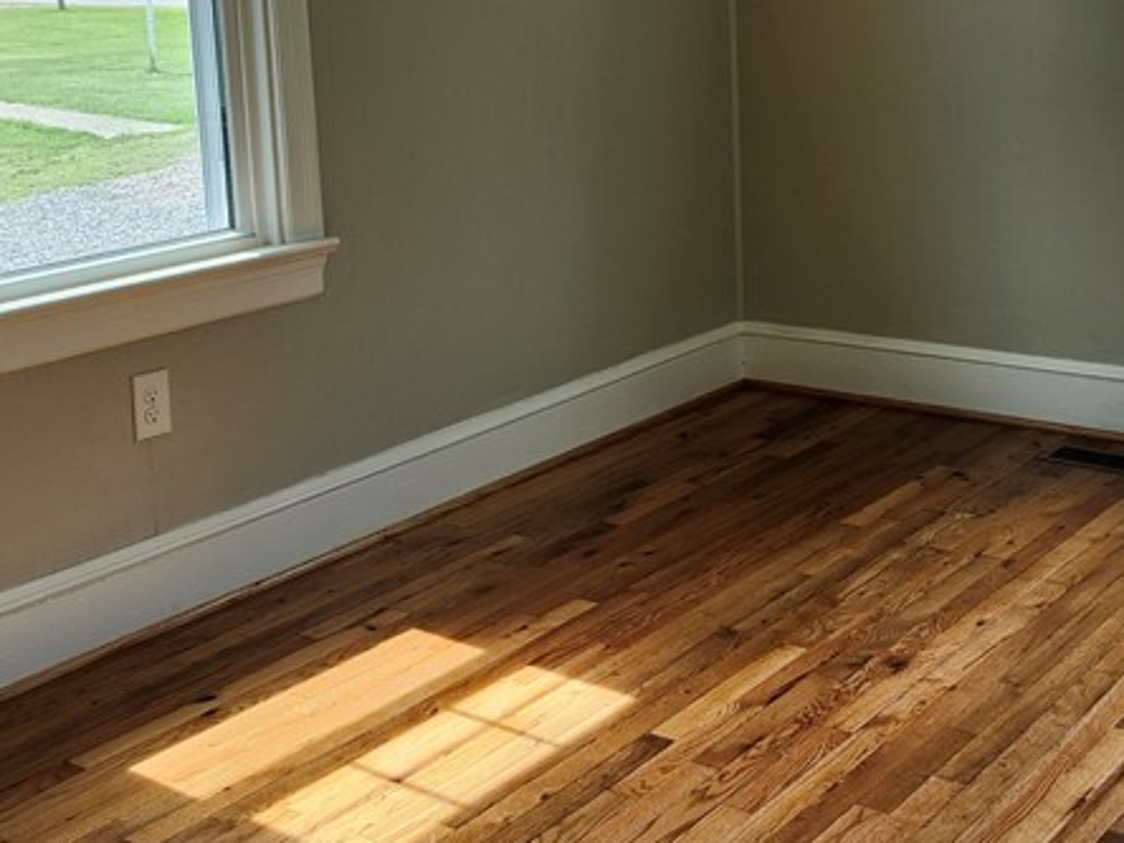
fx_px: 1721
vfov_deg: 27.2
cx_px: 721
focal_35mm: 53
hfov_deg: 35.9
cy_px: 223
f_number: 1.8
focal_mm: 5.54
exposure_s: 1/180
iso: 50
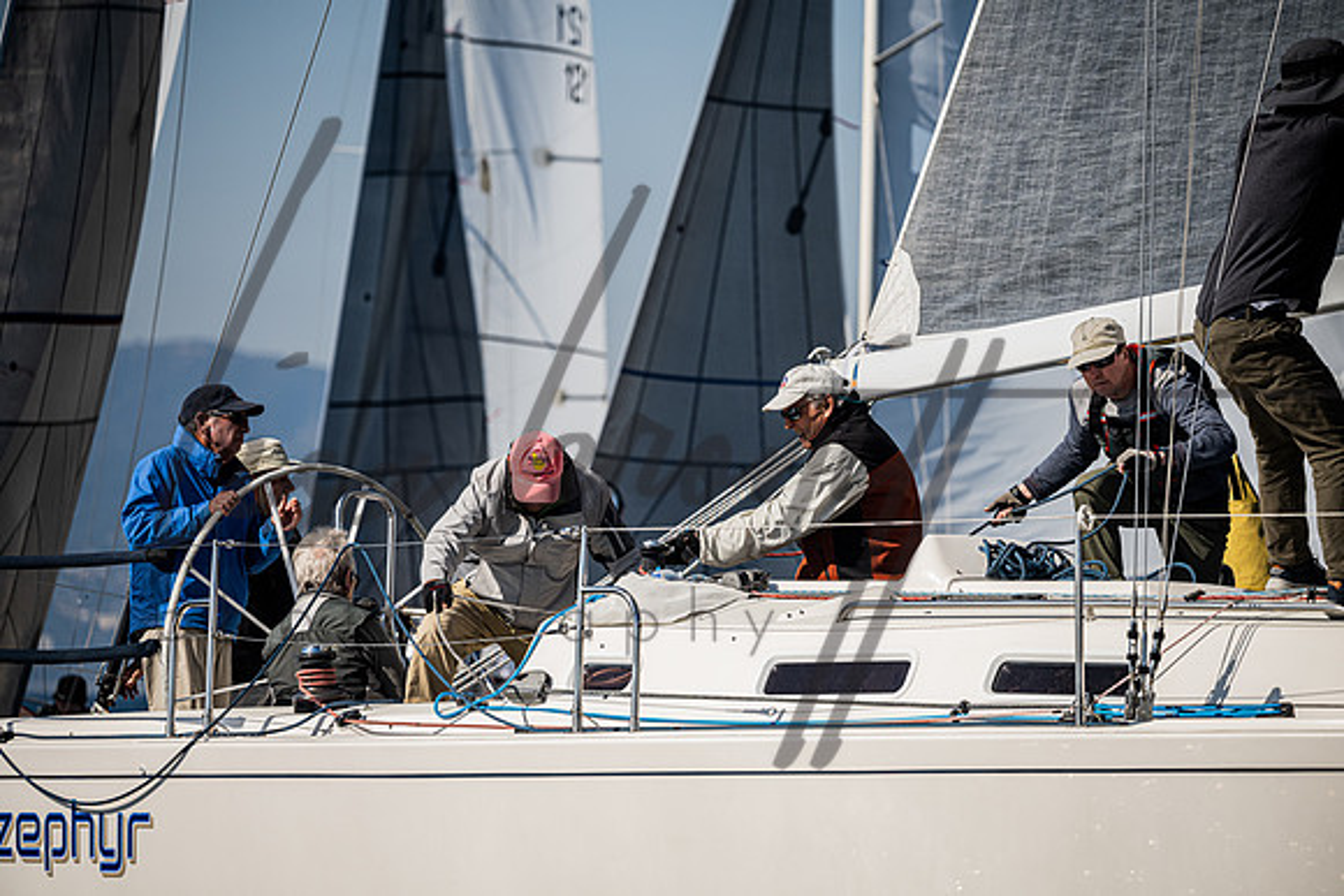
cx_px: 672
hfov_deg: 8.2
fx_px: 9335
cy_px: 448
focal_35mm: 250
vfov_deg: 5.5
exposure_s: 1/5000
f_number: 5
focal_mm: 250
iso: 400
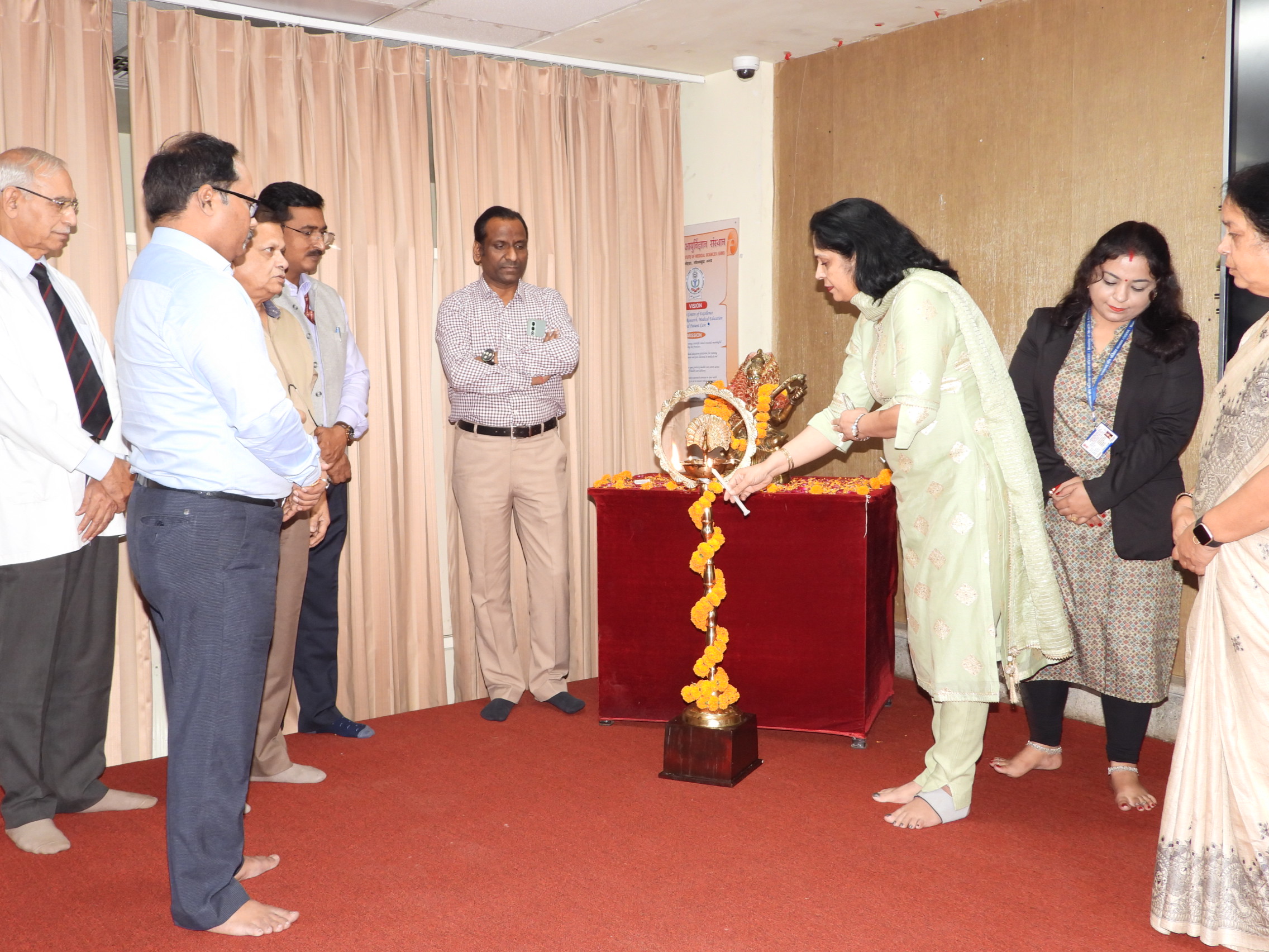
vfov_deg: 40.7
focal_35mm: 35
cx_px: 634
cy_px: 476
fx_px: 1283
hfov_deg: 52.6
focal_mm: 6.3
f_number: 3.2
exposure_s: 1/30
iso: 200
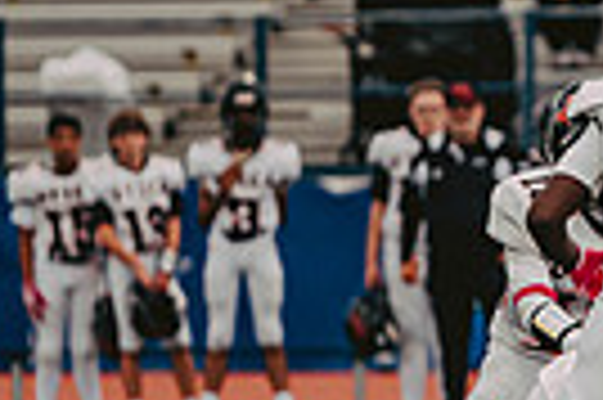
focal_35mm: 867
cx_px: 909
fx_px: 14504
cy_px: 375
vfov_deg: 1.6
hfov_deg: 2.4
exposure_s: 1/500
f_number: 3.2
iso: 800
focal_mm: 200
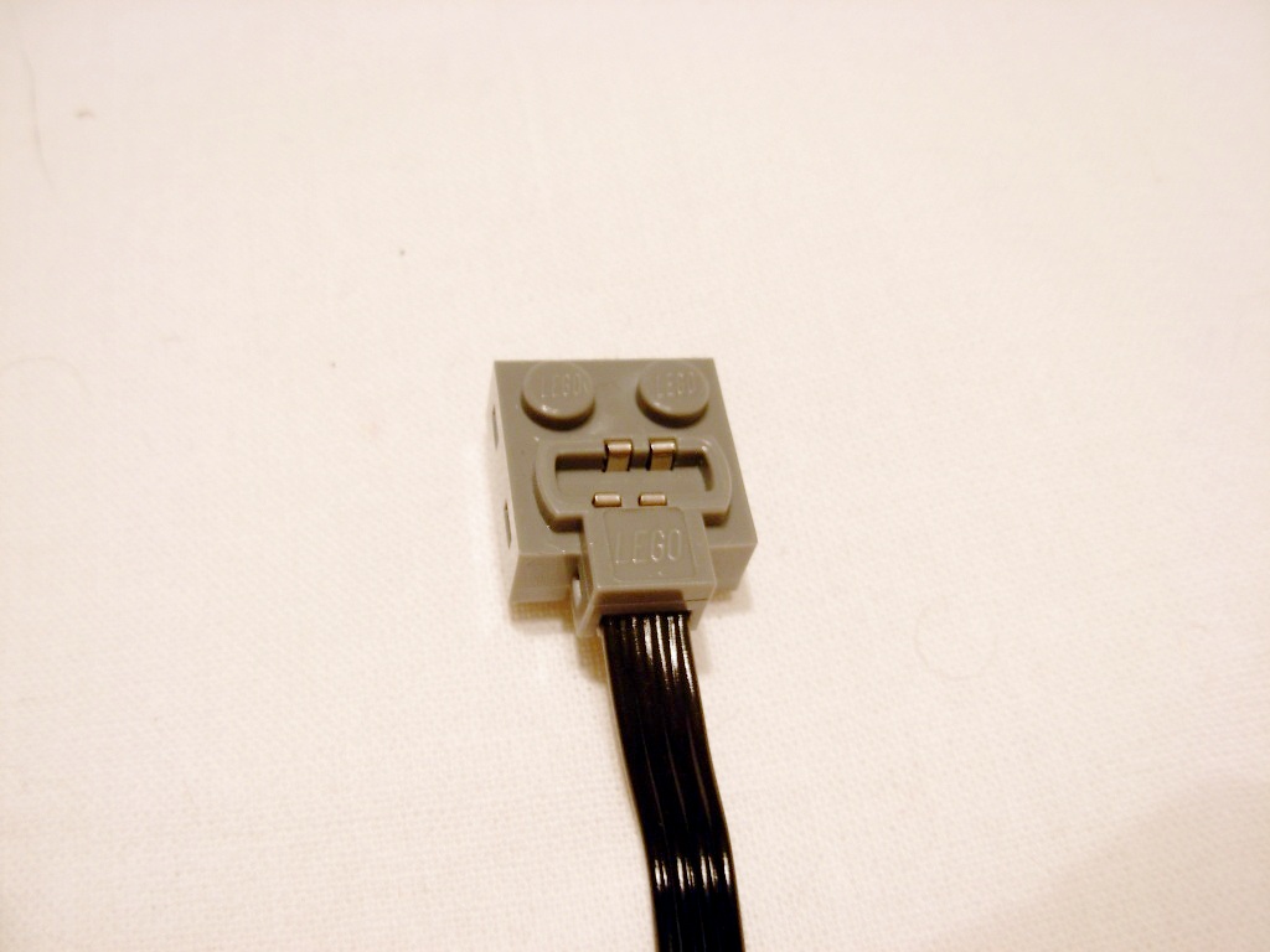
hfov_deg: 49.0
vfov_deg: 37.7
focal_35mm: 38
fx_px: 1394
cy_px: 476
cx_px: 635
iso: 79
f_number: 2.9
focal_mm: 6.3
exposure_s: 1/6.5
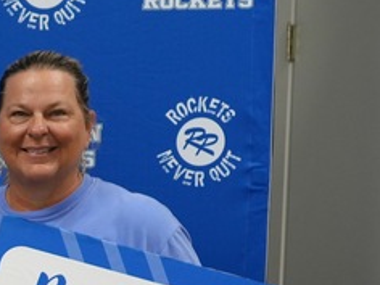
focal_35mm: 150
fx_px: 1647
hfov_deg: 11.6
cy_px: 349
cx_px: -428
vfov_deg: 9.7
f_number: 4
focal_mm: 36
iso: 1000
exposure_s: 1/160
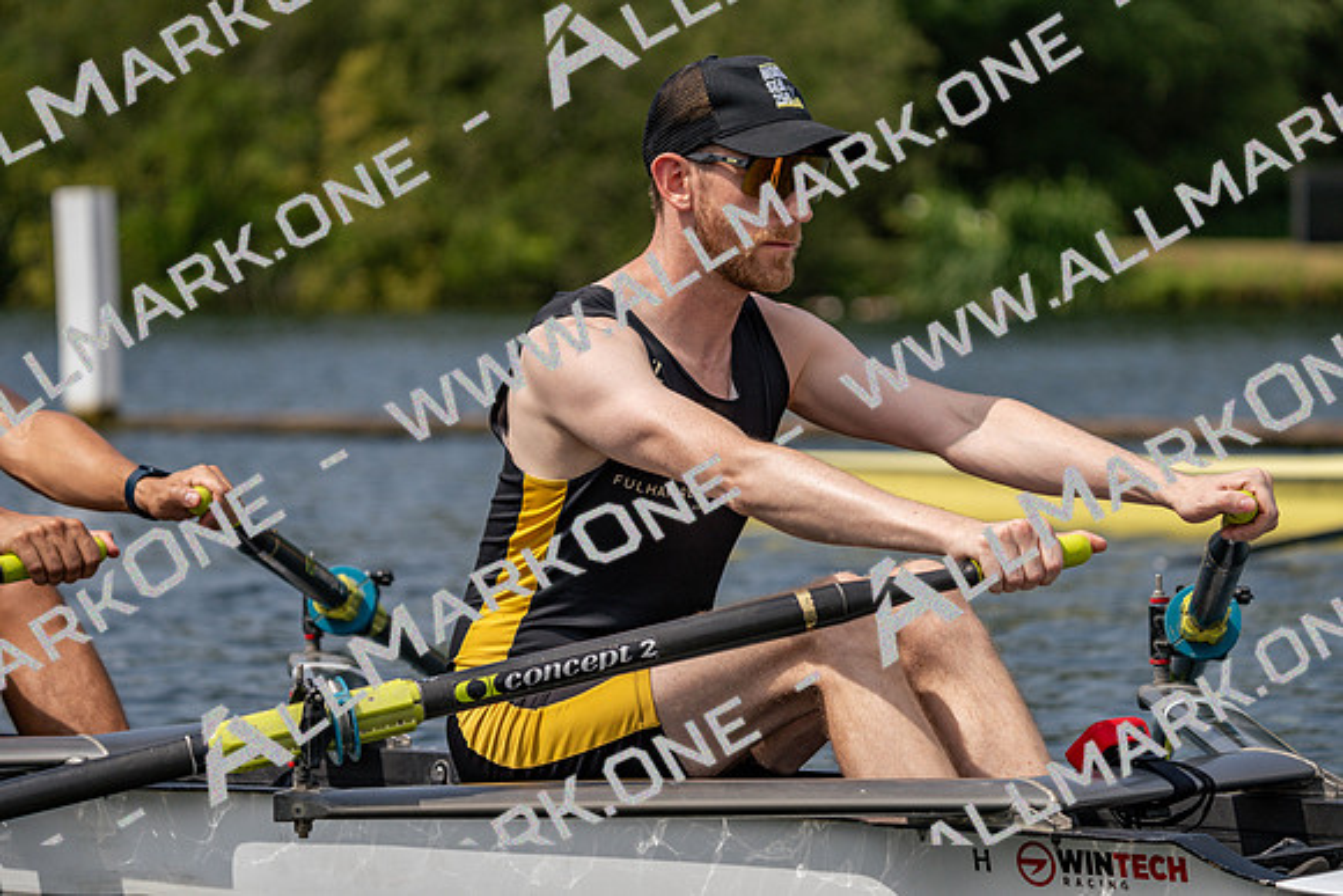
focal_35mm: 200
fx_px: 7463
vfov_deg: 6.9
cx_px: 672
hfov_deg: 10.3
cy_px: 448
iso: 160
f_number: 5.6
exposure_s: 1/1600
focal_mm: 200
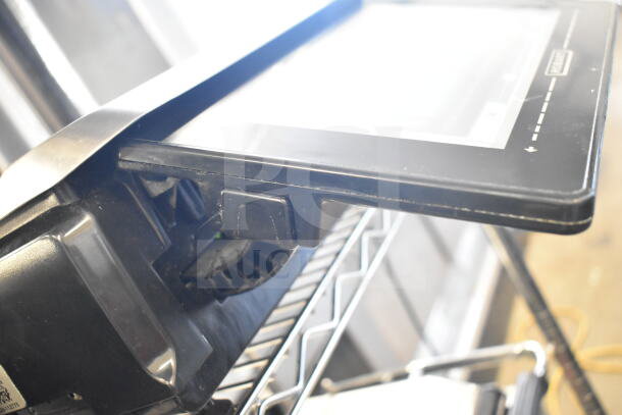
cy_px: 208
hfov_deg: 49.5
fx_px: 674
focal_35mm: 39
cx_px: 311
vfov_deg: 34.2
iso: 7200
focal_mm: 26
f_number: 4
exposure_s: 1/40
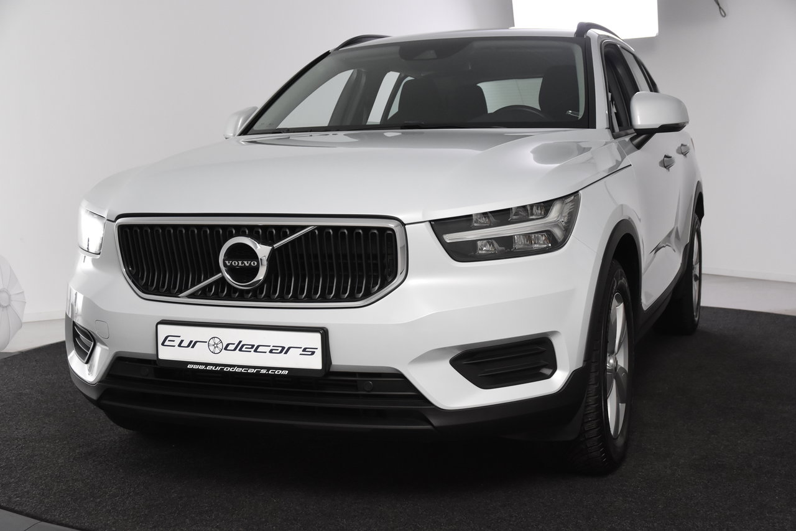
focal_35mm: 51
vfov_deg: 26.5
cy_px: 266
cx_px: 398
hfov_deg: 38.9
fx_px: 1127
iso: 1600
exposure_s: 1/125
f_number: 5.6
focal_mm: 34
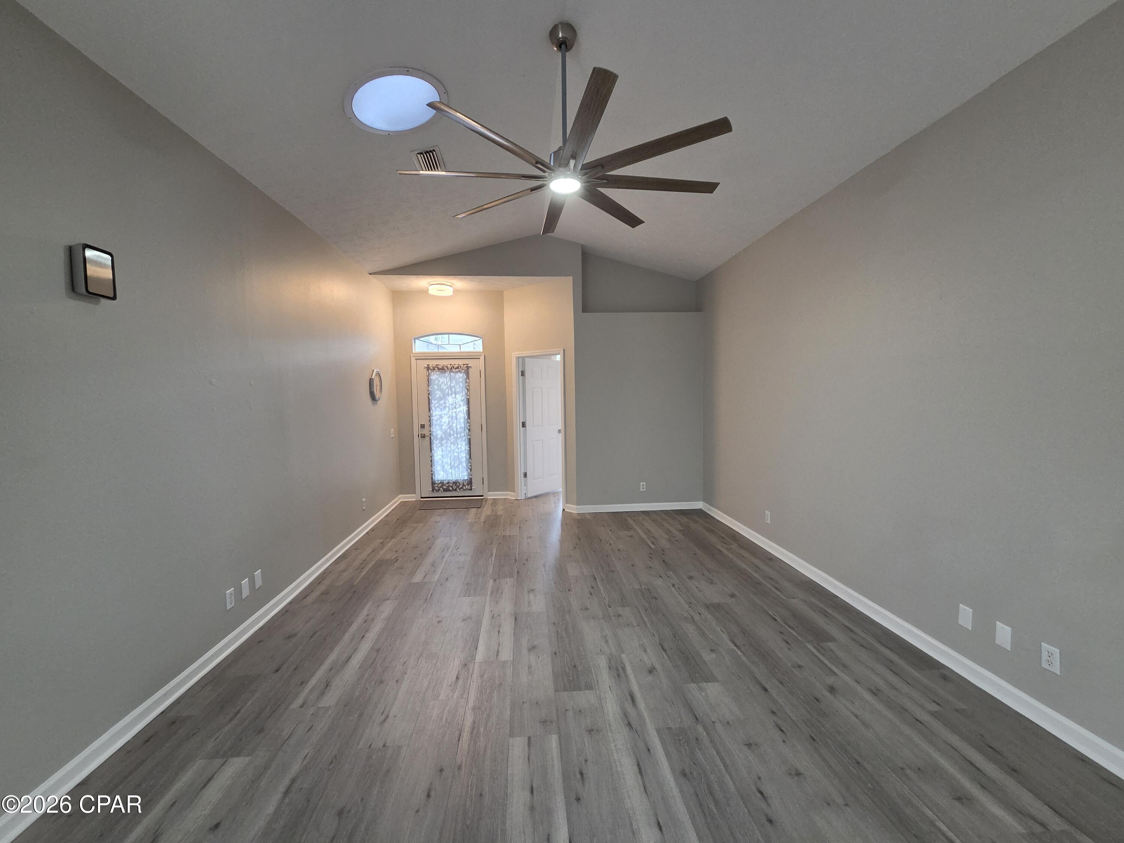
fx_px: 422
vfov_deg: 89.9
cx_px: 562
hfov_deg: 106.2
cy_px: 422
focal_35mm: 13
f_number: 2.2
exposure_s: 1/60
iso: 320
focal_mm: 2.2
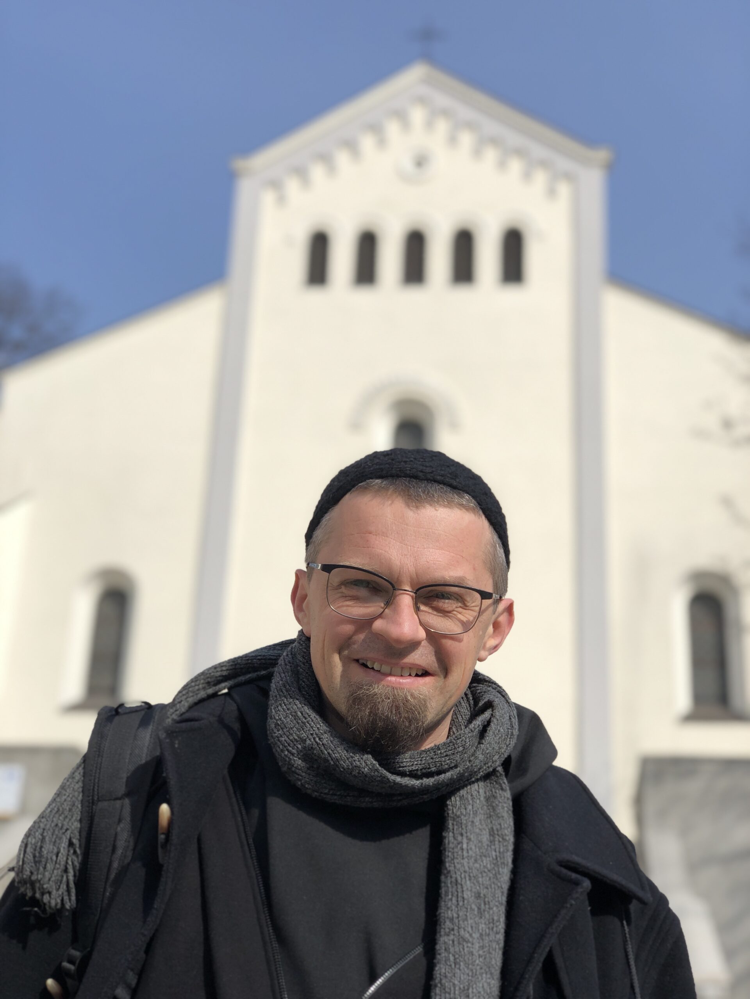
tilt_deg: +23.6
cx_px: 375
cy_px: 500
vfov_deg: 36.8
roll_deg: -2.4
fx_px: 1502
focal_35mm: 52
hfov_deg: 28.0
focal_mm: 6
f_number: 2.4
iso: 16
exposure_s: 1/960
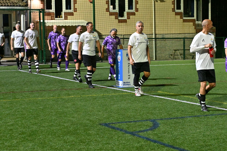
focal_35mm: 90
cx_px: 114
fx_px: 567
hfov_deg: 22.6
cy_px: 76
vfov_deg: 15.2
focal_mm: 60
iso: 8000
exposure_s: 1/400
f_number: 4.5
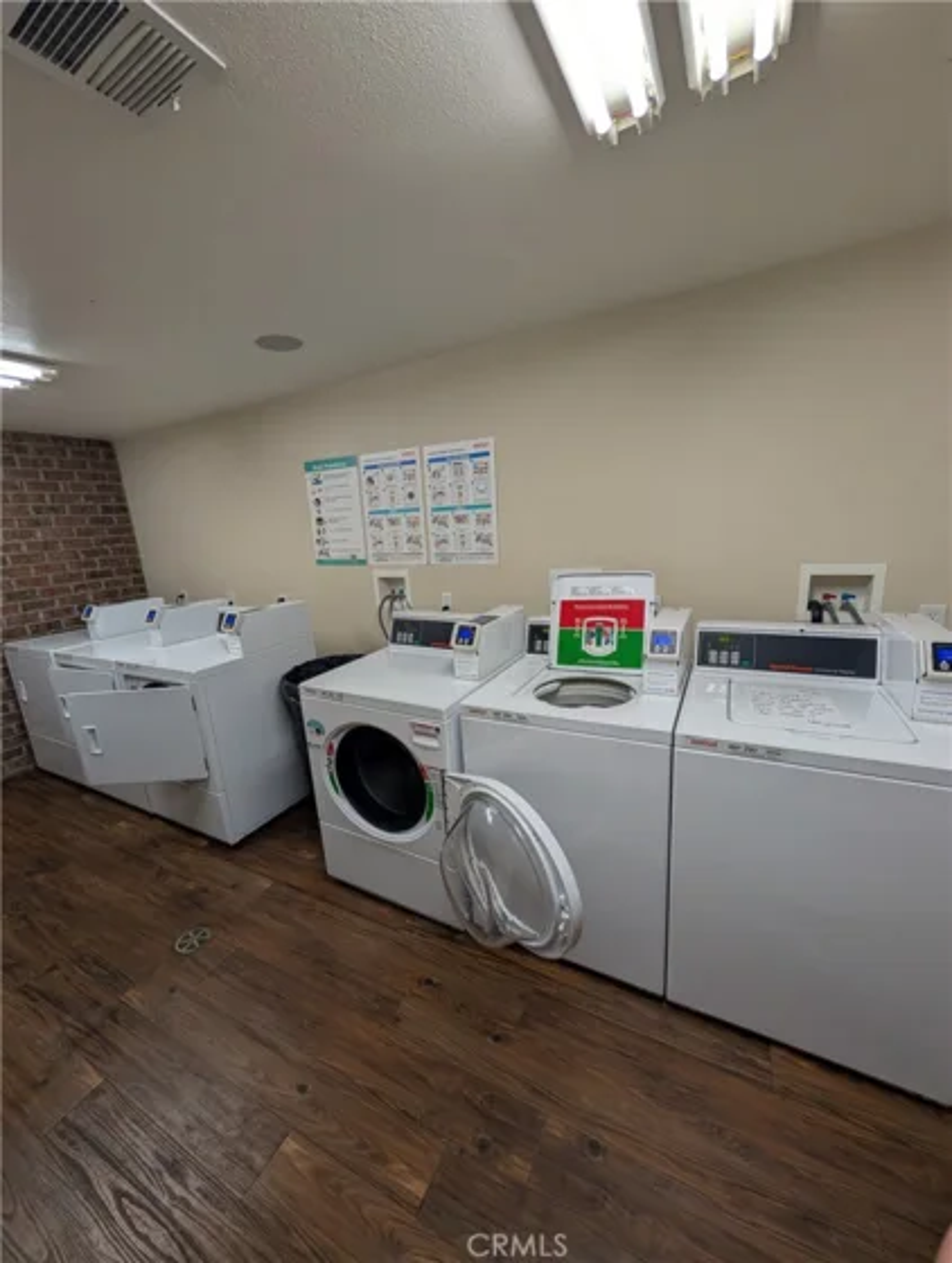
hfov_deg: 94.7
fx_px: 439
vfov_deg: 110.4
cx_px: 476
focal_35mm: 12
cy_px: 632
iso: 90
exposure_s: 1/257
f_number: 1.7
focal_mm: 2.02
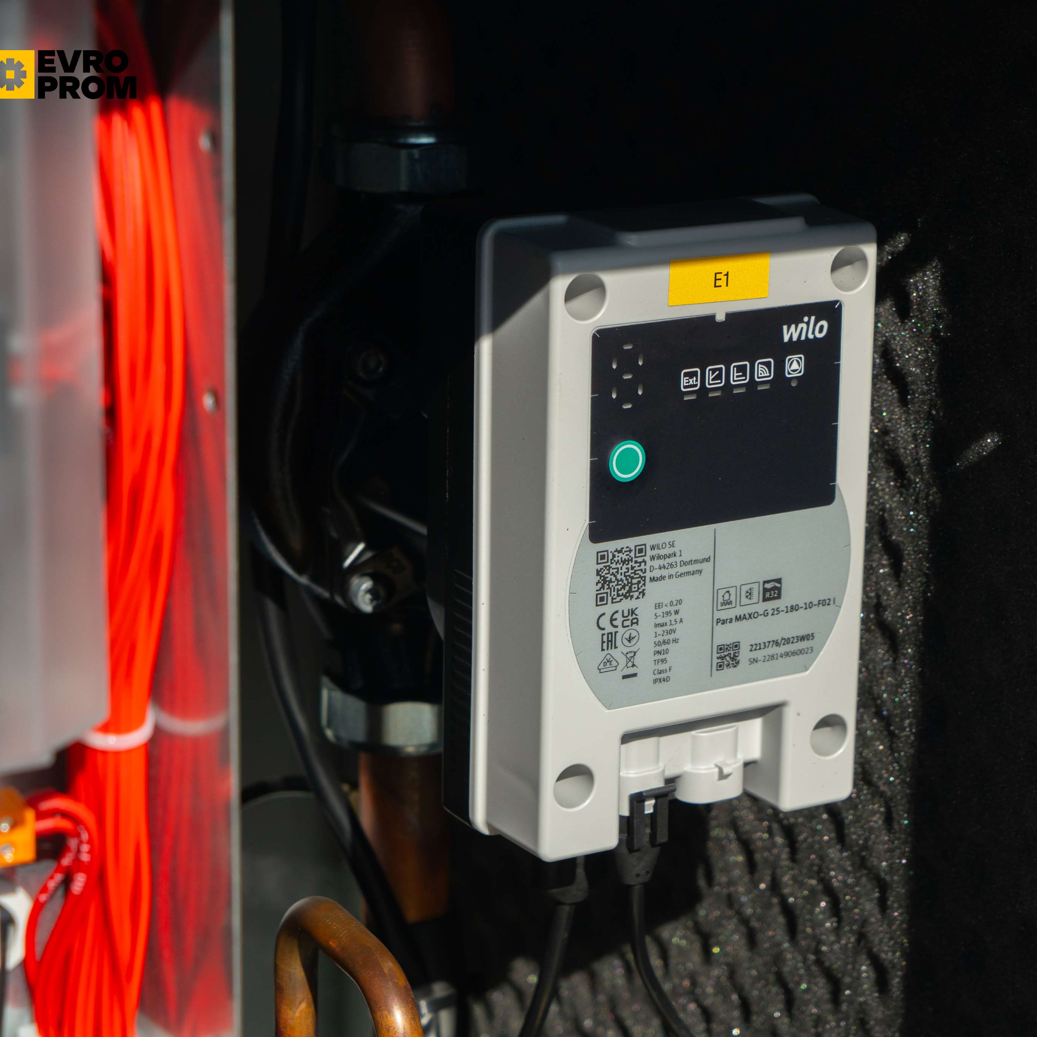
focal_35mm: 90
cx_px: 713
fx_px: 3050
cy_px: 517
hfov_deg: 19.2
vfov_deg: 19.3
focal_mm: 70
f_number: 8
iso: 100
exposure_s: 1/320
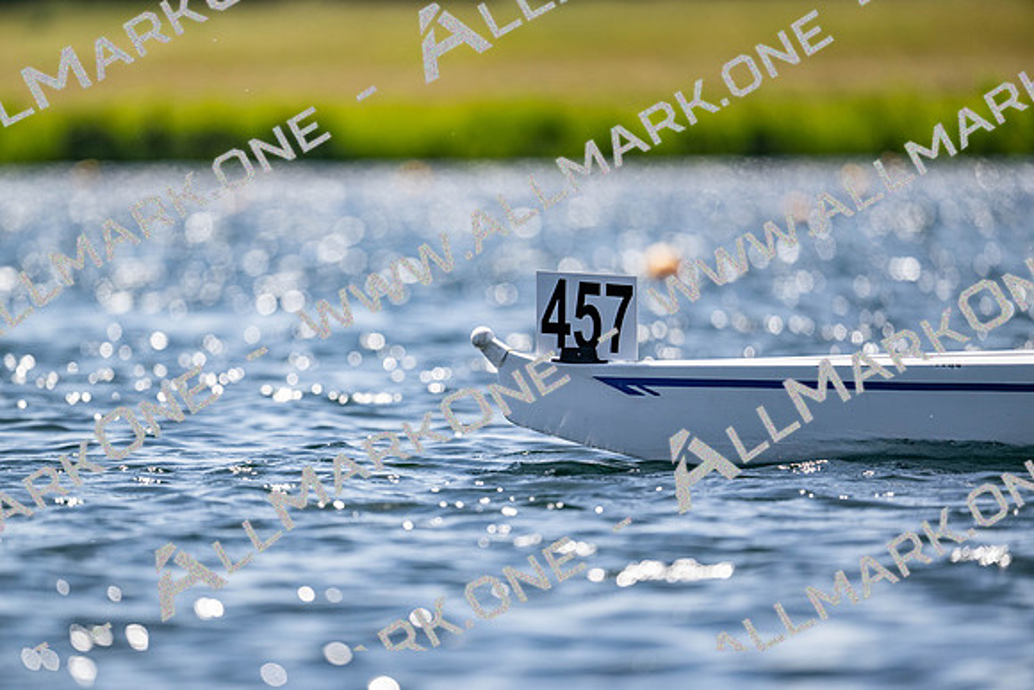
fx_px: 11491
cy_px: 345
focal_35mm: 400
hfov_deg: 5.2
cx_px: 517
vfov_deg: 3.4
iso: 180
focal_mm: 400
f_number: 4.5
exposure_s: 1/2500
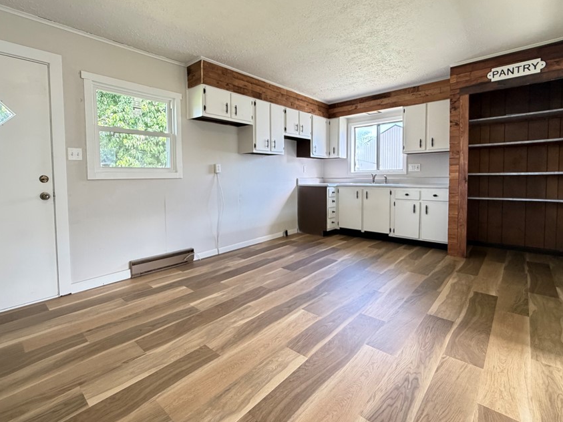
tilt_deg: -3.2
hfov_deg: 90.8
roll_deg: +1.2
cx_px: 254
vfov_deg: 74.5
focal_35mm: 17
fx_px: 276
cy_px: 189
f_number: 2.2
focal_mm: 2.22
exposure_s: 1/60
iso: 400
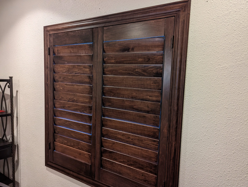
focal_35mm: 24
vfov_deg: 56.9
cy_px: 94
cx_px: 124
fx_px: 172
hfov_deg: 71.5
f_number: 1.85
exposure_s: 1/32.4
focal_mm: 6.81
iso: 262
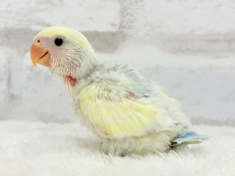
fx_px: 353
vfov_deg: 28.0
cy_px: 88
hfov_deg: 36.8
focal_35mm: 52
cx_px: 118
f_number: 1.6
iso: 32
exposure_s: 1/50
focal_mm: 5.96
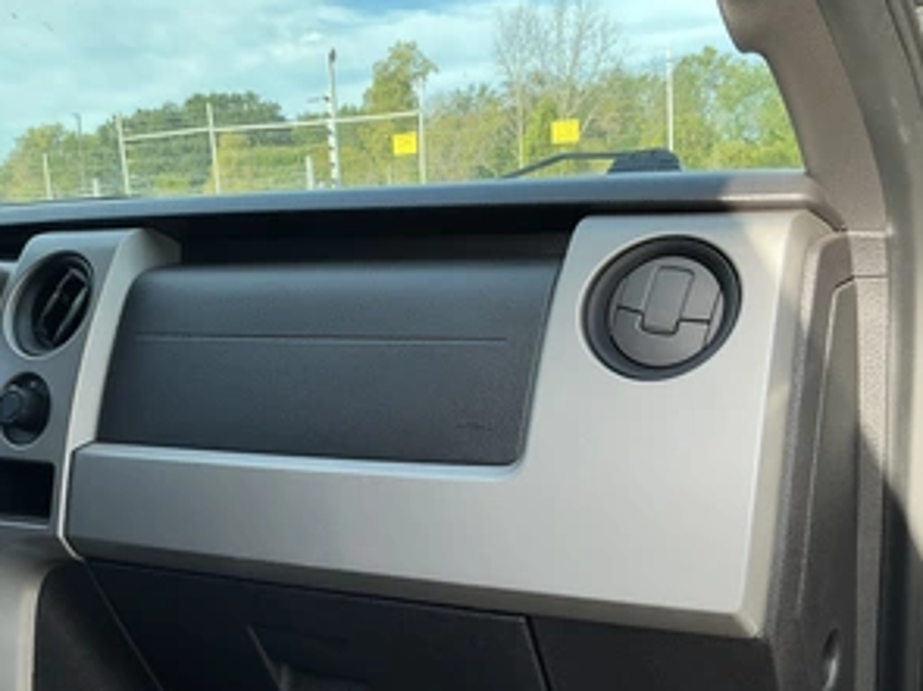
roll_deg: +3.5
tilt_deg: -10.1
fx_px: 1013
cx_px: 391
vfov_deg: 37.6
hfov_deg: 48.8
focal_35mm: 38
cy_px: 403
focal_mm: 3
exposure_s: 1/185
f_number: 1.8
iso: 20
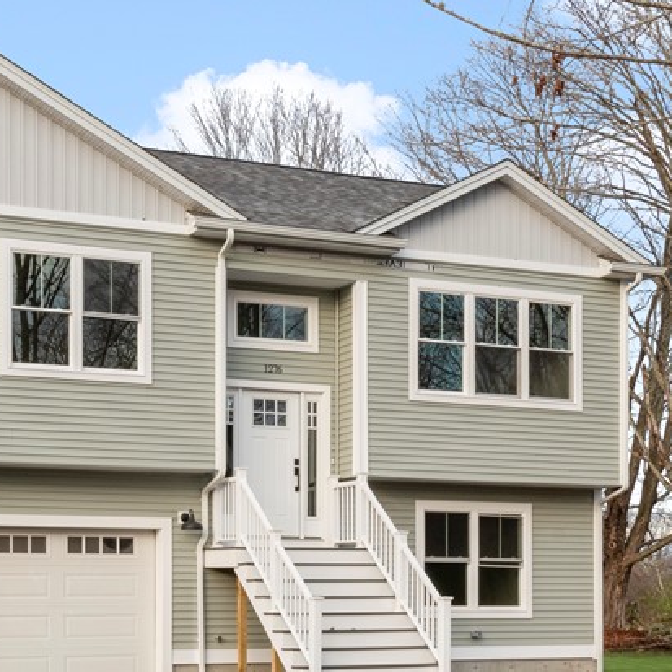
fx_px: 1472
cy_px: 379
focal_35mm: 67
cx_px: 208
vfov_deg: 25.7
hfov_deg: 25.5
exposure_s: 1/60
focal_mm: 20
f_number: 14
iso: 400
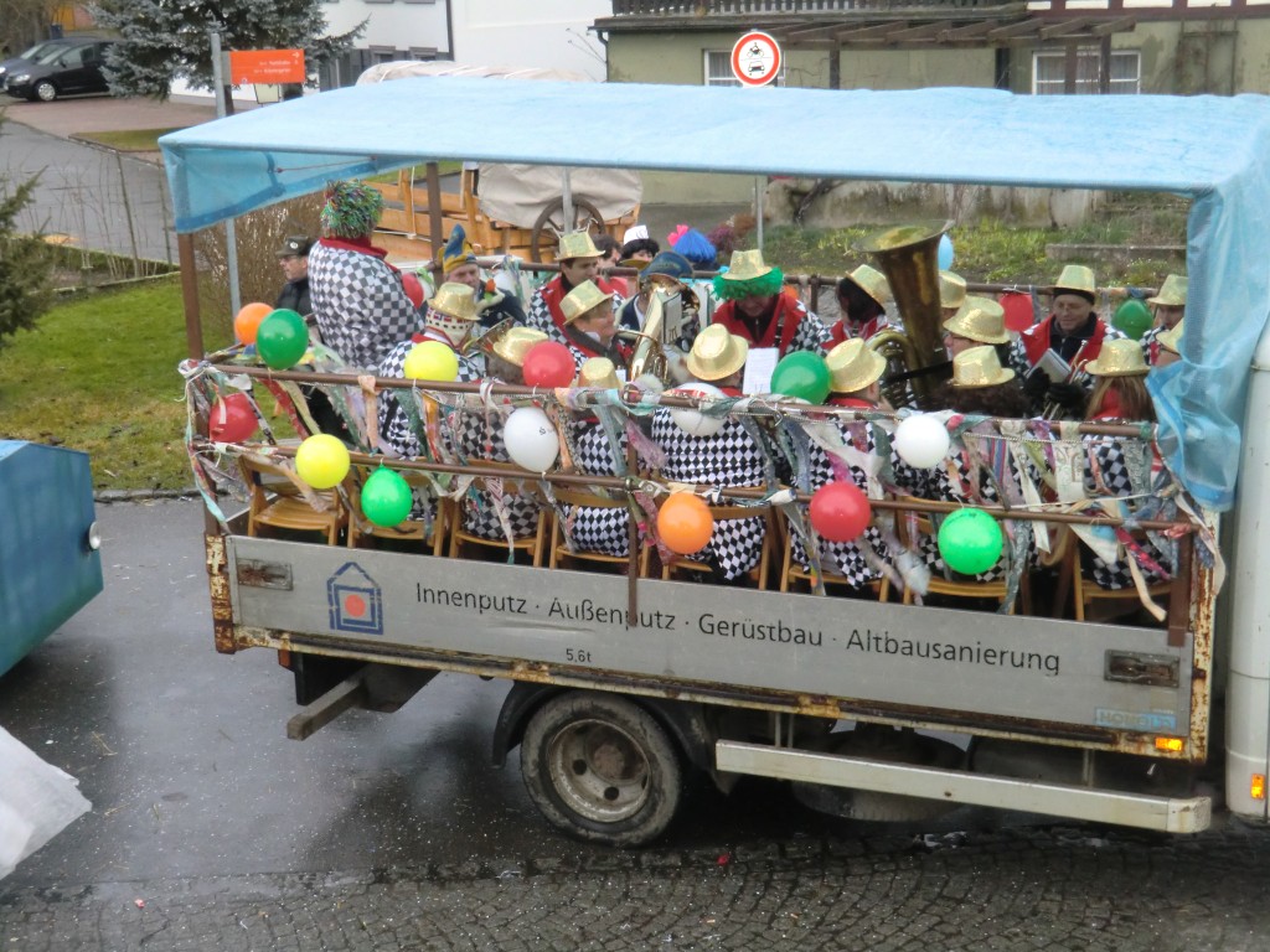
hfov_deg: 34.9
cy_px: 476
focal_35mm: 55
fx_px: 2018
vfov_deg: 26.6
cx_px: 635
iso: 400
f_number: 4.2
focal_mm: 9.8
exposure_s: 1/60
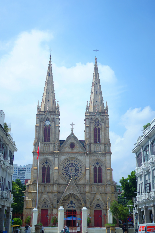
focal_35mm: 50
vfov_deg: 39.6
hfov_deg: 27.0
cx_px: 78
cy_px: 116
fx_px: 323
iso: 100
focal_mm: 50
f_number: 1.8
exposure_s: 1/4000
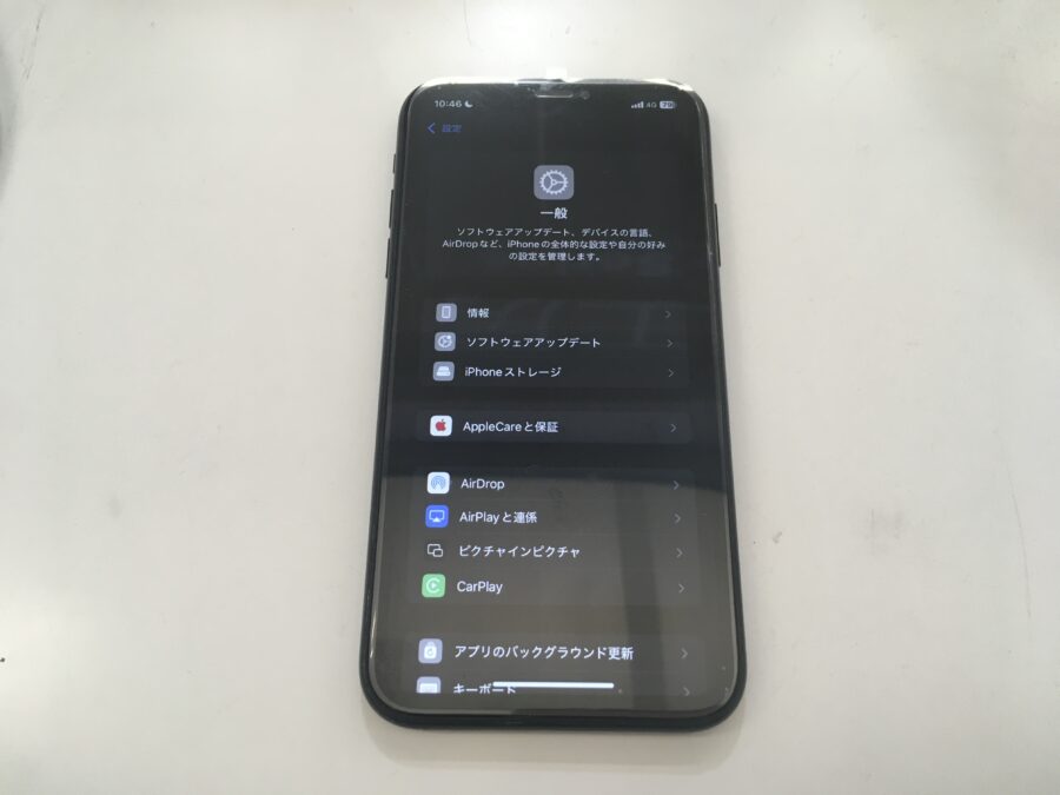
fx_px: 888
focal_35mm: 29
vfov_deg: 48.2
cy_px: 398
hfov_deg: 61.7
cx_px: 530
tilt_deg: -69.0
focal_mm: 4.15
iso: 40
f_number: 2.2
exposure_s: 1/30
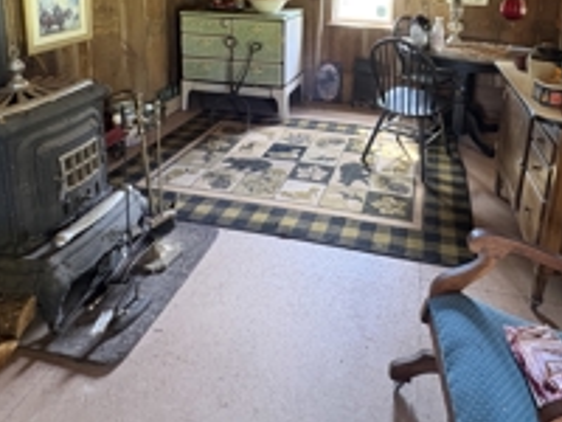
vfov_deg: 44.7
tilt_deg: -9.1
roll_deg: -2.5
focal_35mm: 28
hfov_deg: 63.0
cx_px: 332
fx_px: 455
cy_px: 34
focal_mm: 2.22
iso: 400
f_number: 2.2
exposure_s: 1/60
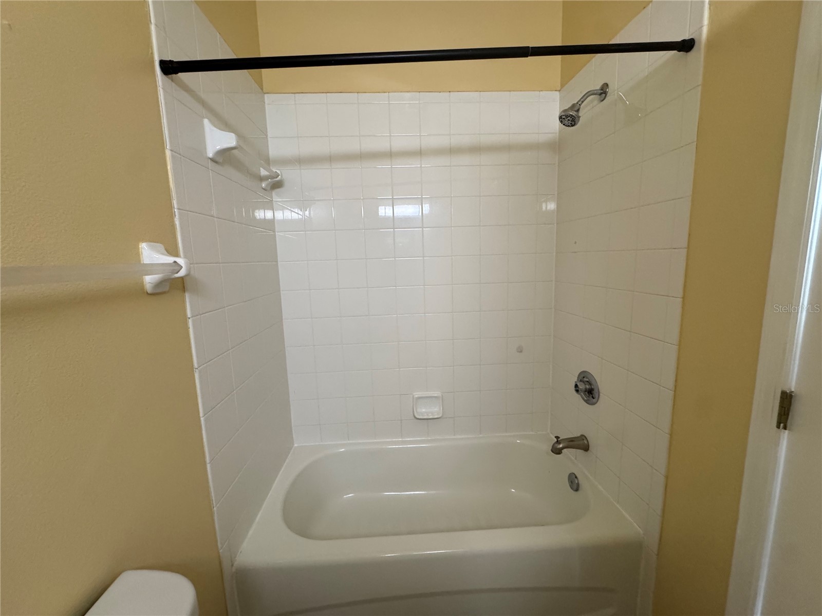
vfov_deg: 85.7
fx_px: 332
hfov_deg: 102.1
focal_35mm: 14
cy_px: 308
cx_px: 411
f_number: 2.2
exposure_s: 1/120
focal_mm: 2.22
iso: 320
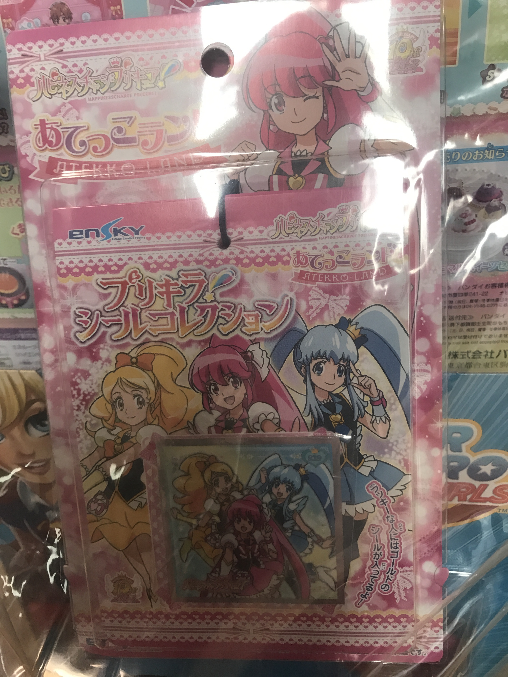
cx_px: 254
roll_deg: +5.3
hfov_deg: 49.7
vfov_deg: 63.4
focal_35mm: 28
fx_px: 548
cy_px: 338
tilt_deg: -25.2
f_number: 1.8
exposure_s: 1/30
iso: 32
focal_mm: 3.99
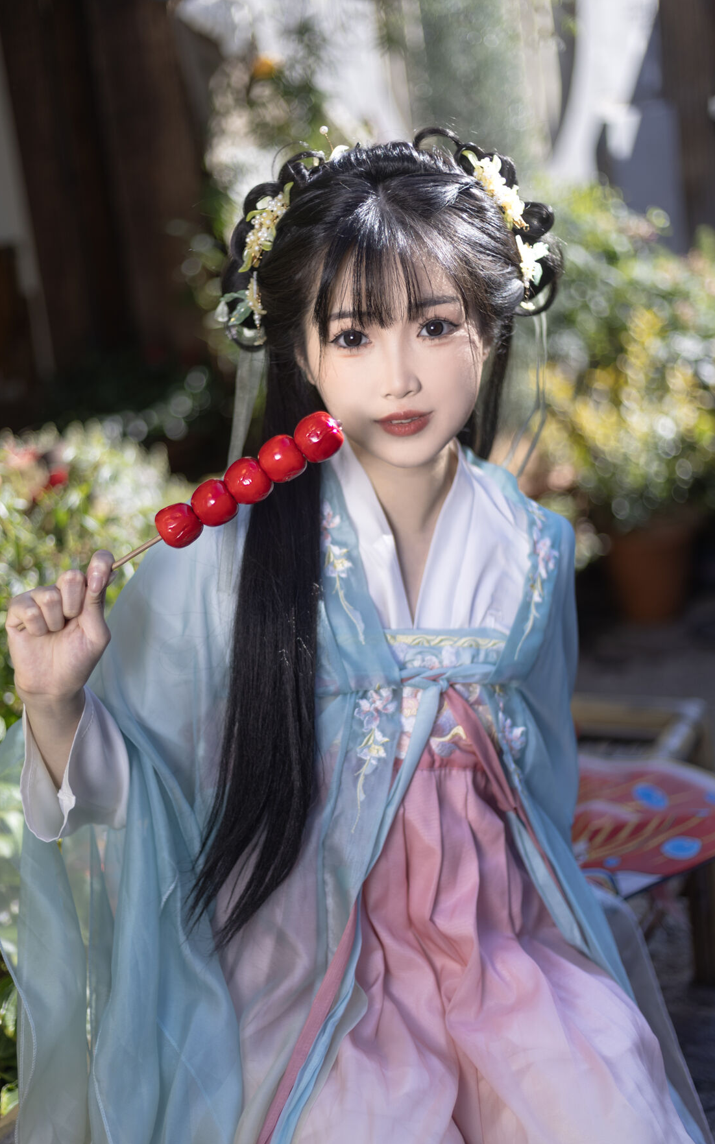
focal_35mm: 52
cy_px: 572
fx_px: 1622
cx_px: 335
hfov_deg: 24.9
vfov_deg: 38.9
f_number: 1.8
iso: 100
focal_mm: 50
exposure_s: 1/1600
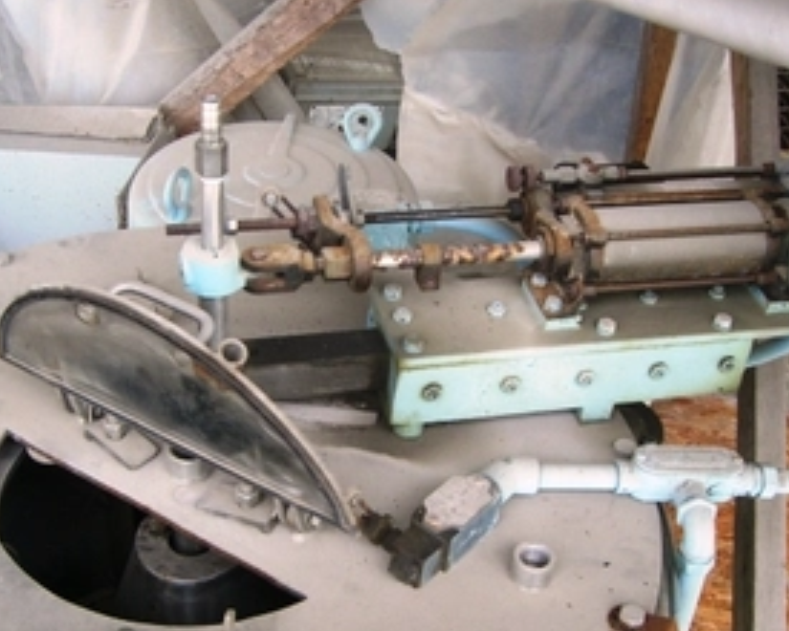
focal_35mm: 54
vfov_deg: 28.1
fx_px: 1261
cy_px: 353
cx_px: 379
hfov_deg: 34.7
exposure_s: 1/200
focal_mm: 6.2
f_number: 2.7
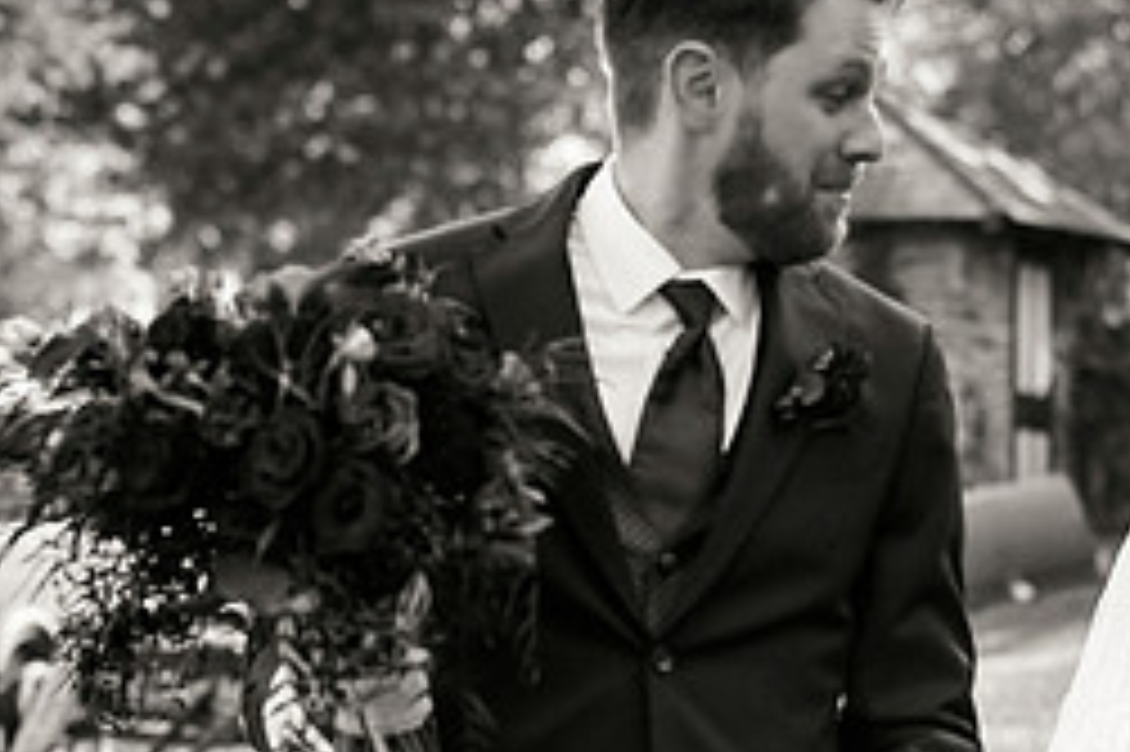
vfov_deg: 8.5
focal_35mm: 162
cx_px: 995
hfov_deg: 12.6
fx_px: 5081
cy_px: 556
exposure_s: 1/4000
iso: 800
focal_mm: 70
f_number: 3.5
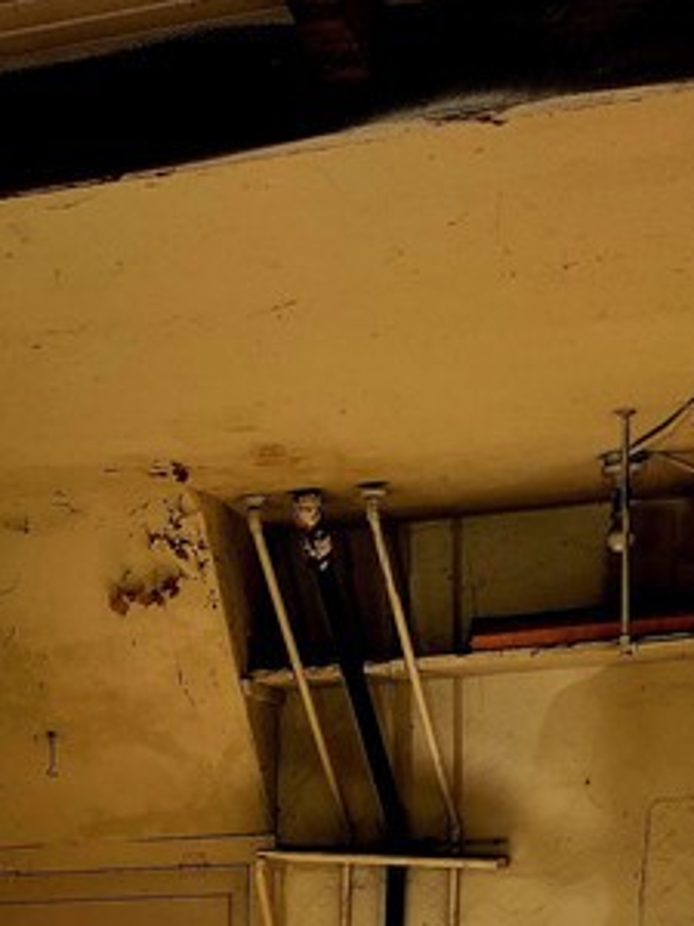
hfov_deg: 17.2
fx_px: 2192
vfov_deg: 20.5
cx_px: -148
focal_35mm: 82
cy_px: 1377
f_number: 1.8
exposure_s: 1/1250
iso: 50
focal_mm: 5
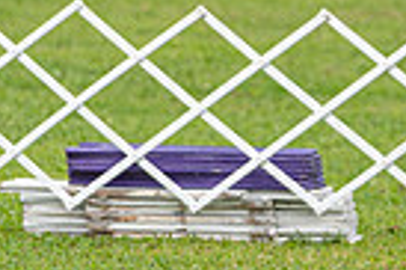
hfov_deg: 2.9
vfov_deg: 2.0
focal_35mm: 698
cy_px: -102
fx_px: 7862
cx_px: 616
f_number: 4
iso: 200
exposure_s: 1/1000
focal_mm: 165
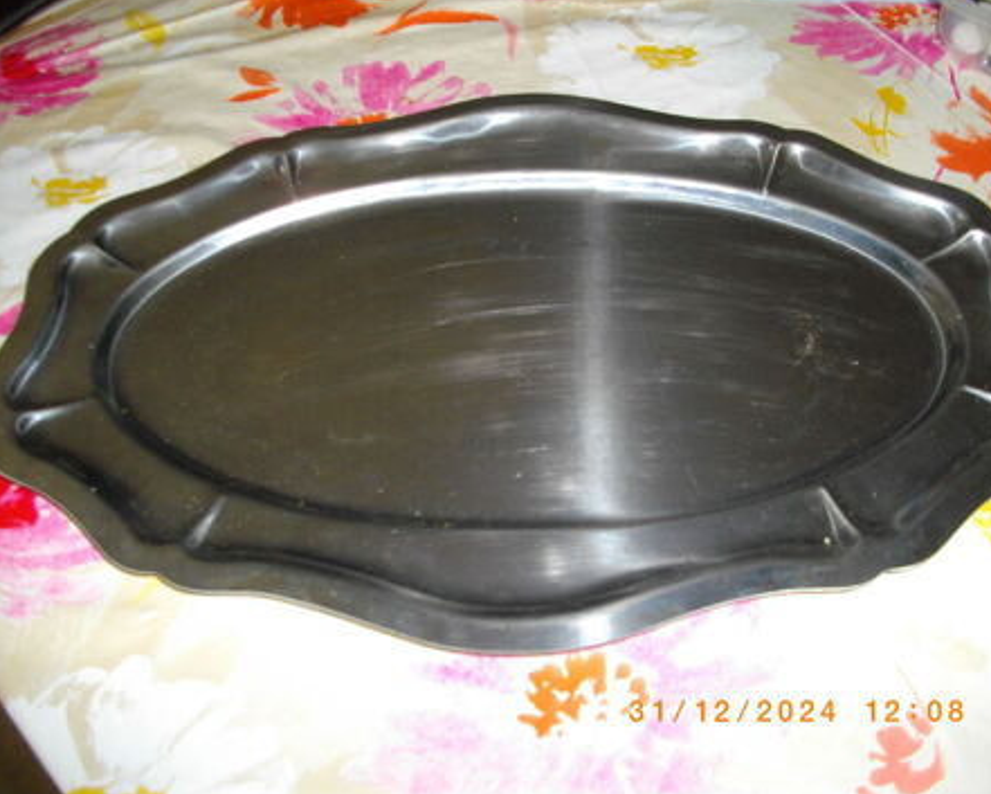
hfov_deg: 52.8
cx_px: 535
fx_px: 997
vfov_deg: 43.4
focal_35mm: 34
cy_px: 394
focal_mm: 5.7
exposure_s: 1/50
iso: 200
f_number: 2.9
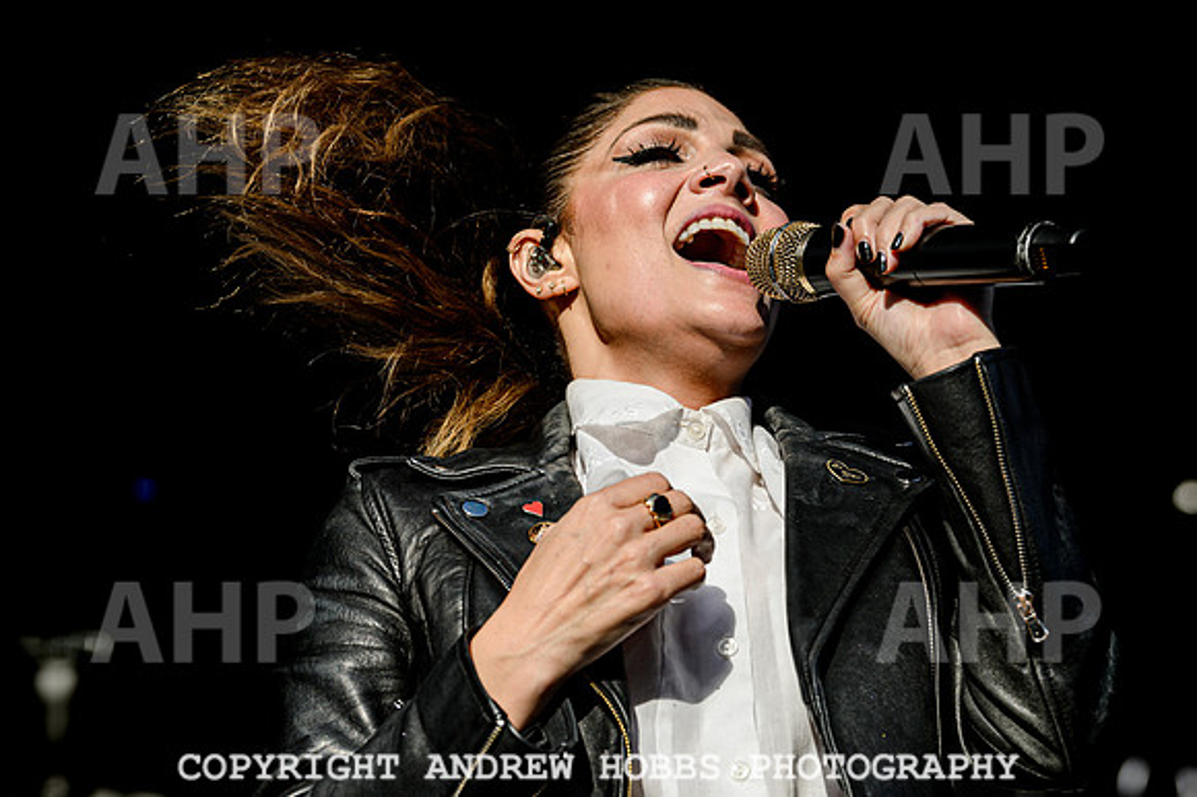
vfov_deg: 10.0
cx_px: 617
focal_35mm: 137
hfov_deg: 15.0
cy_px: 321
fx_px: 4546
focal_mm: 112
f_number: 4.5
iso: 200
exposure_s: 1/1600
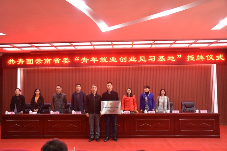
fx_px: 208
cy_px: 76
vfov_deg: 40.0
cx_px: 114
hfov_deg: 57.2
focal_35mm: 33
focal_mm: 22
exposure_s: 1/60
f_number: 4
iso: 3200
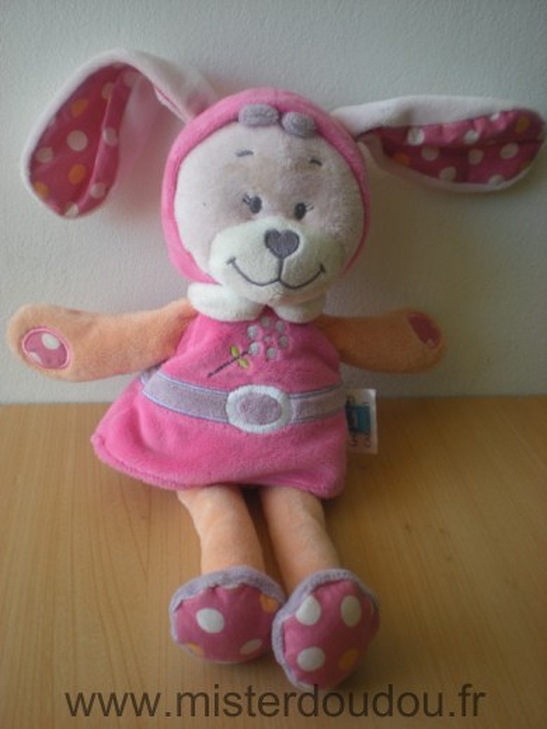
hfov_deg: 37.7
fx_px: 801
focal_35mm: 38
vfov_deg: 49.0
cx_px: 274
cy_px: 364
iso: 64
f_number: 3.1
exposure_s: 1/69.5
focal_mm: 6.3
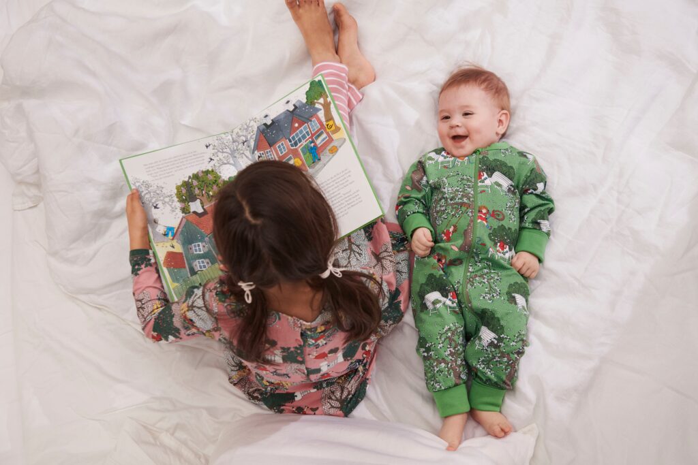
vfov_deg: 28.1
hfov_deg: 41.1
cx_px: 349
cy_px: 232
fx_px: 931
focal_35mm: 48
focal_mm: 48
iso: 500
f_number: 5
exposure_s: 1/800
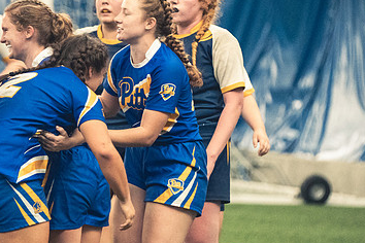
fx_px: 4734
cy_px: 135
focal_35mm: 467
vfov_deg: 2.9
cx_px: 146
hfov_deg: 4.4
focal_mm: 190
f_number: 2.8
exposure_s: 1/500
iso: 12800
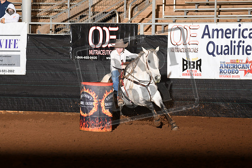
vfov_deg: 5.7
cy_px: 84
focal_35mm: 240
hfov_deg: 8.6
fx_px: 1680
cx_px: 126
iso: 1000
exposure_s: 1/250
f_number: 5.6
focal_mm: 240
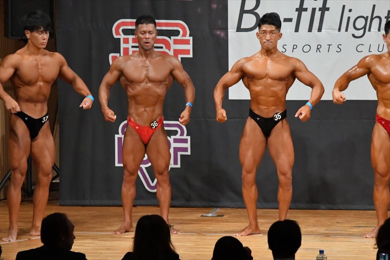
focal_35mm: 285
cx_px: 195
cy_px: 130
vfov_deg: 4.8
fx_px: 3086
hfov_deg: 7.2
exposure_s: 1/400
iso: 9000
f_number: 5.6
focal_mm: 190
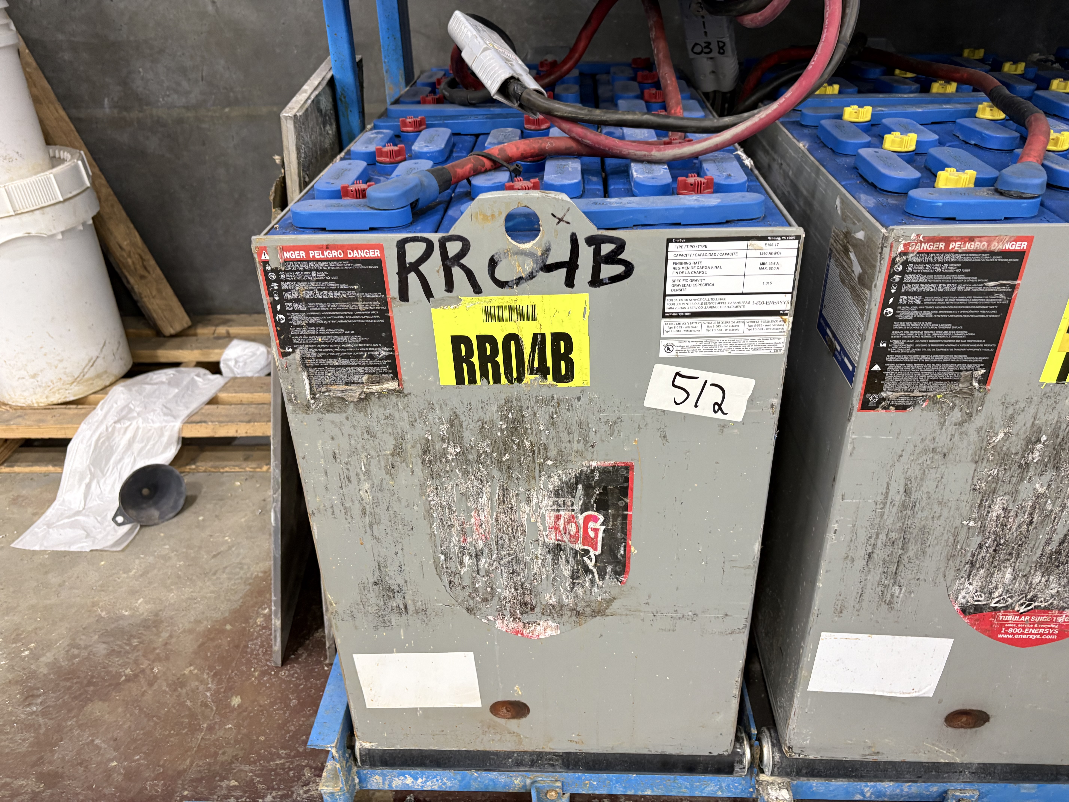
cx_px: 534
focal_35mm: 26
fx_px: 803
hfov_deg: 67.3
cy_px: 401
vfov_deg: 53.1
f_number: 1.6
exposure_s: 1/60
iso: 200
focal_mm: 5.96
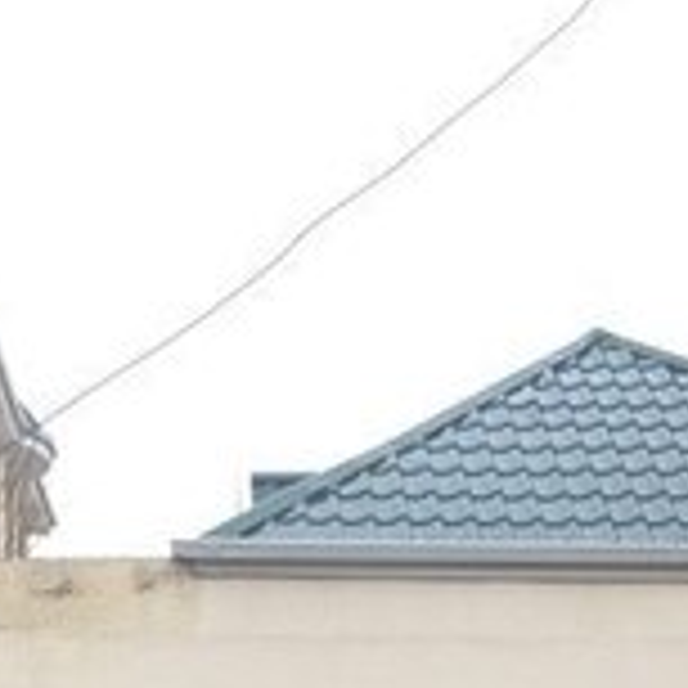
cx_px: 189
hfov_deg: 20.8
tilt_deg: -2.4
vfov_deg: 19.2
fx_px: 1866
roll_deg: -0.5
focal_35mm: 83
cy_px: 913
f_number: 2.2
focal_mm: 4.15
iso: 40
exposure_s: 1/100
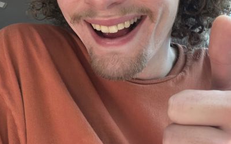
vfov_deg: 26.4
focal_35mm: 47
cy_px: 11
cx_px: 127
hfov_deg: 42.6
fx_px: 296
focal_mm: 2.71
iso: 320
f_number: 1.9
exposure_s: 1/358
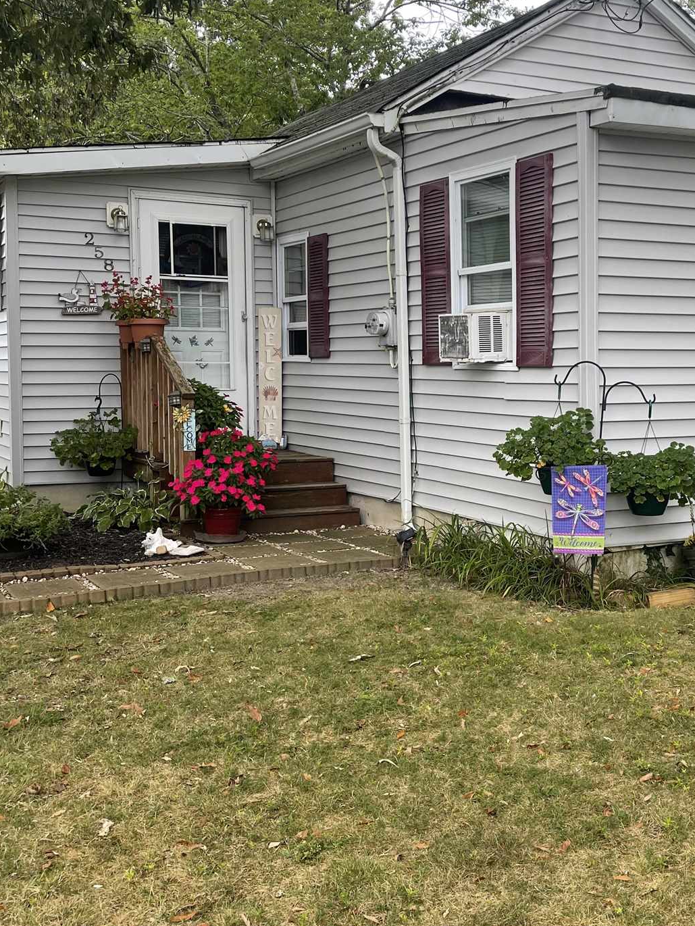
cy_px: 438
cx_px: 484
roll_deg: -0.7
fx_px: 1124
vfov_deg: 44.8
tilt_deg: -3.7
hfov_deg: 33.9
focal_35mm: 42
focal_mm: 5.1
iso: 32
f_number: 1.6
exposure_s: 1/336
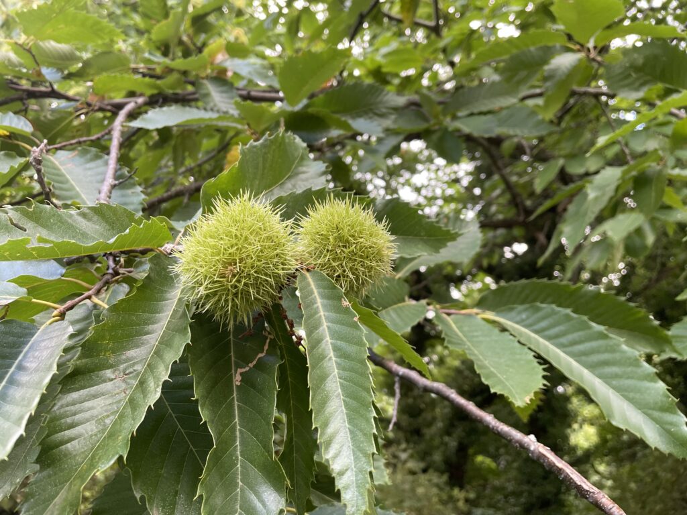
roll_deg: -1.9
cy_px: 258
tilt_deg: +15.4
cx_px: 344
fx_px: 516
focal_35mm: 26
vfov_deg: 53.1
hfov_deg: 67.3
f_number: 1.6
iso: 80
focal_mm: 4.2
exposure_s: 1/121
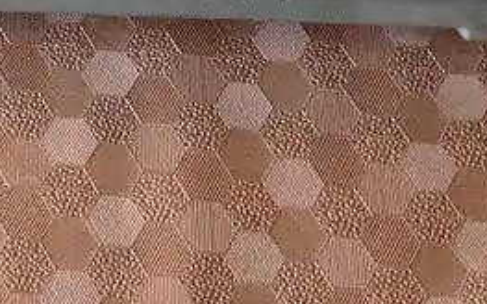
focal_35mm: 141
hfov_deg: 14.1
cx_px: -178
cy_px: -261
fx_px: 1870
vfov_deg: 8.9
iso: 64
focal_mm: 4.28
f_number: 2.4
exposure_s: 1/30
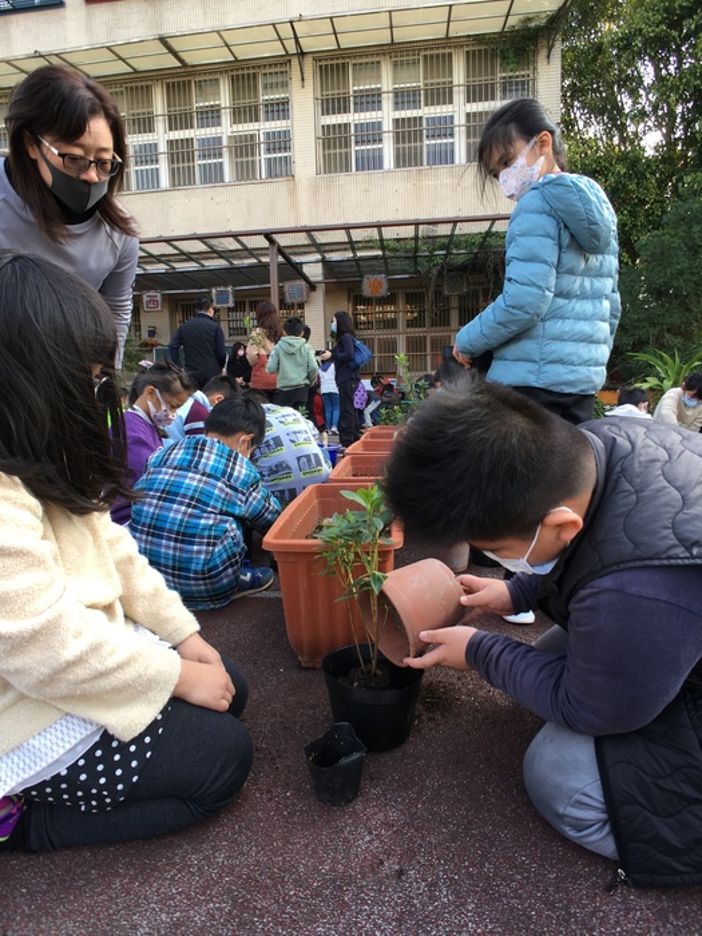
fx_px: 784
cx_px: 351
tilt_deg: -6.9
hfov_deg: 48.2
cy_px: 468
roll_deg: +1.1
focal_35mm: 29
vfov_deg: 61.7
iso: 25
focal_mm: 4.15
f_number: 2.2
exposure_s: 1/120
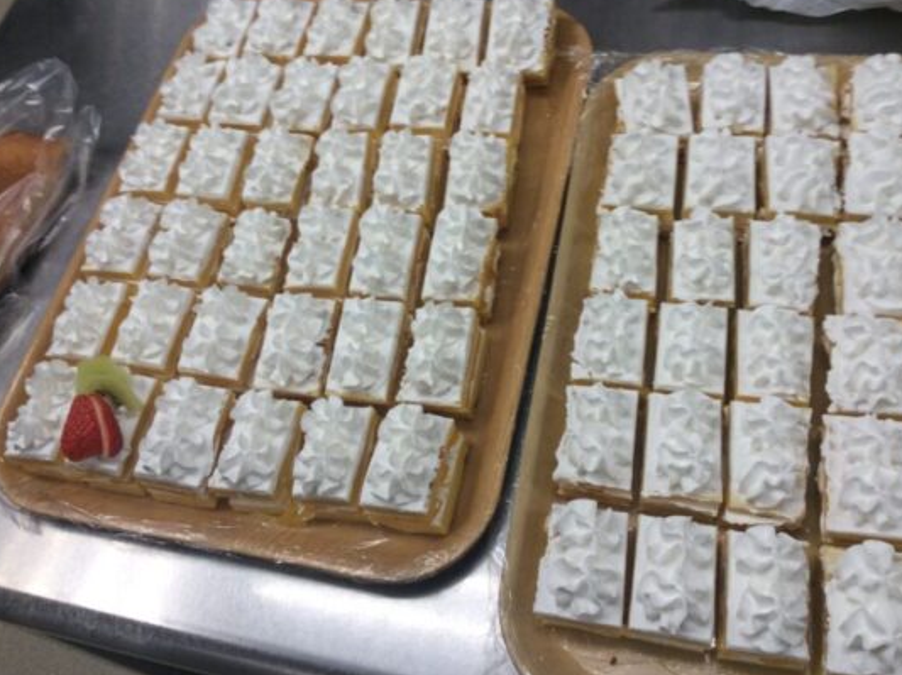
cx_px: 445
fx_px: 937
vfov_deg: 39.6
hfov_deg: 51.4
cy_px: 300
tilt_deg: -57.4
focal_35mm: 36
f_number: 2.4
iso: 40
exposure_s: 1/60
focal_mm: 3.3
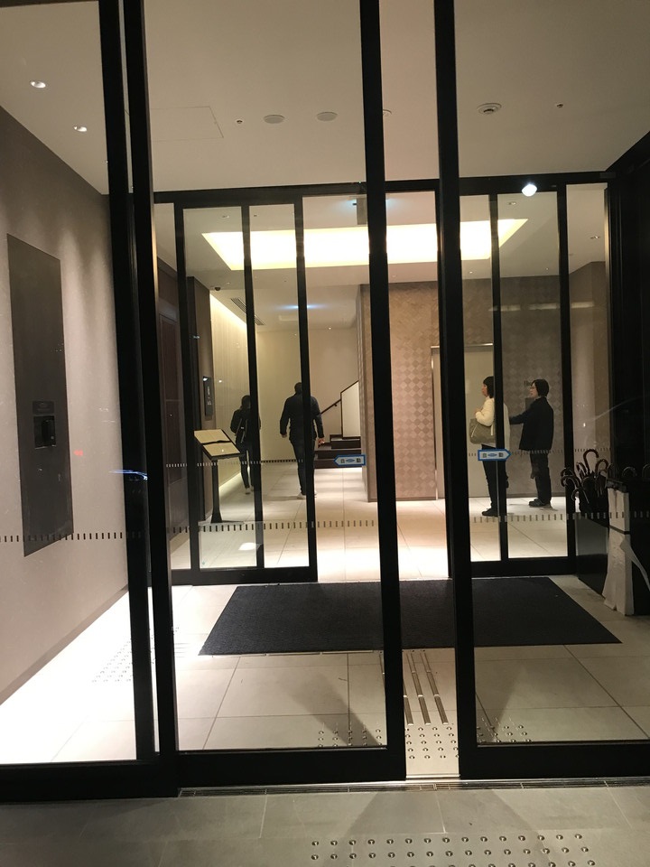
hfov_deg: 49.7
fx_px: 701
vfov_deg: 63.4
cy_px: 434
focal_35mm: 28
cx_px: 325
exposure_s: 1/15
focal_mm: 3.99
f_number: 1.8
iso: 40
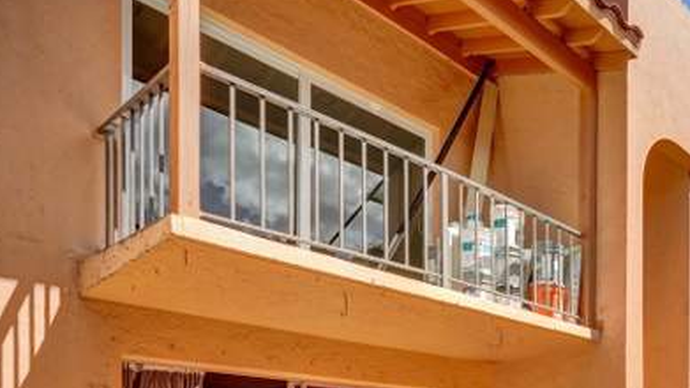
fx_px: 576
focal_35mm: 32
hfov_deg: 51.6
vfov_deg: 32.0
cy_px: 445
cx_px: 665
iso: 1250
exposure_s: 1/500
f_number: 14
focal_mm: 14.7
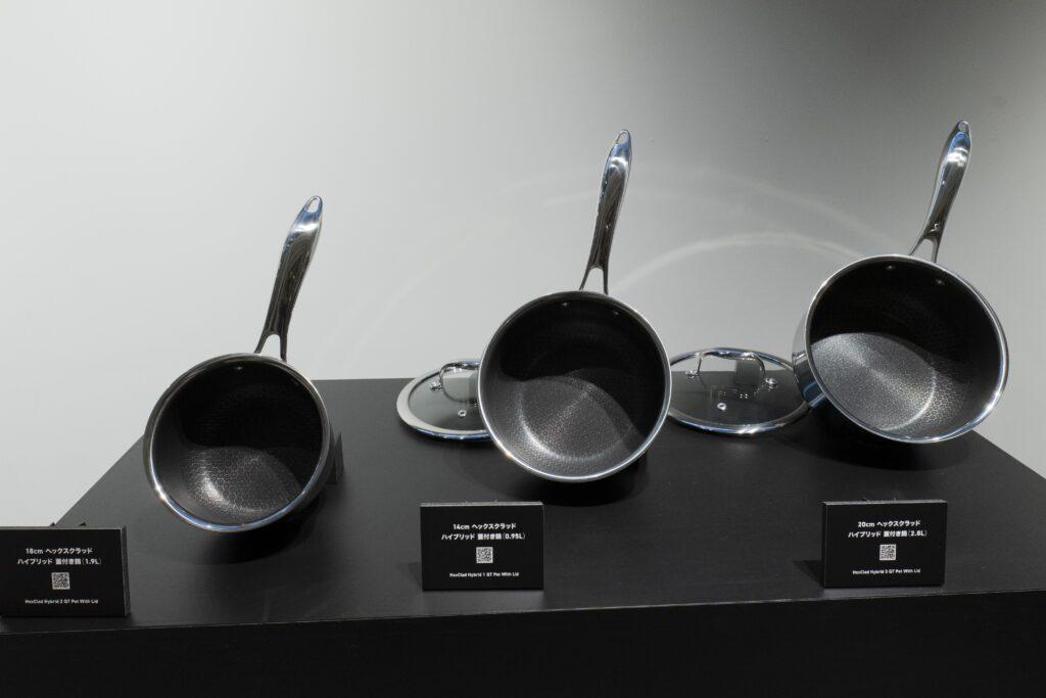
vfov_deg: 53.1
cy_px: 349
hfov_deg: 73.7
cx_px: 523
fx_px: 697
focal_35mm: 24
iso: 5000
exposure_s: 1/100
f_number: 10
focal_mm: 24
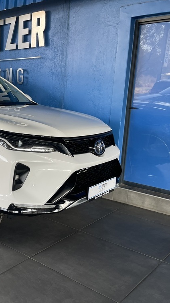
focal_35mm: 37
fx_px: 297
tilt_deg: -13.2
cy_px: 154
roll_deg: +0.7
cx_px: -12
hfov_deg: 29.2
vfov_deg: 54.0
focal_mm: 5.1
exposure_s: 1/121
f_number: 1.6
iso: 50
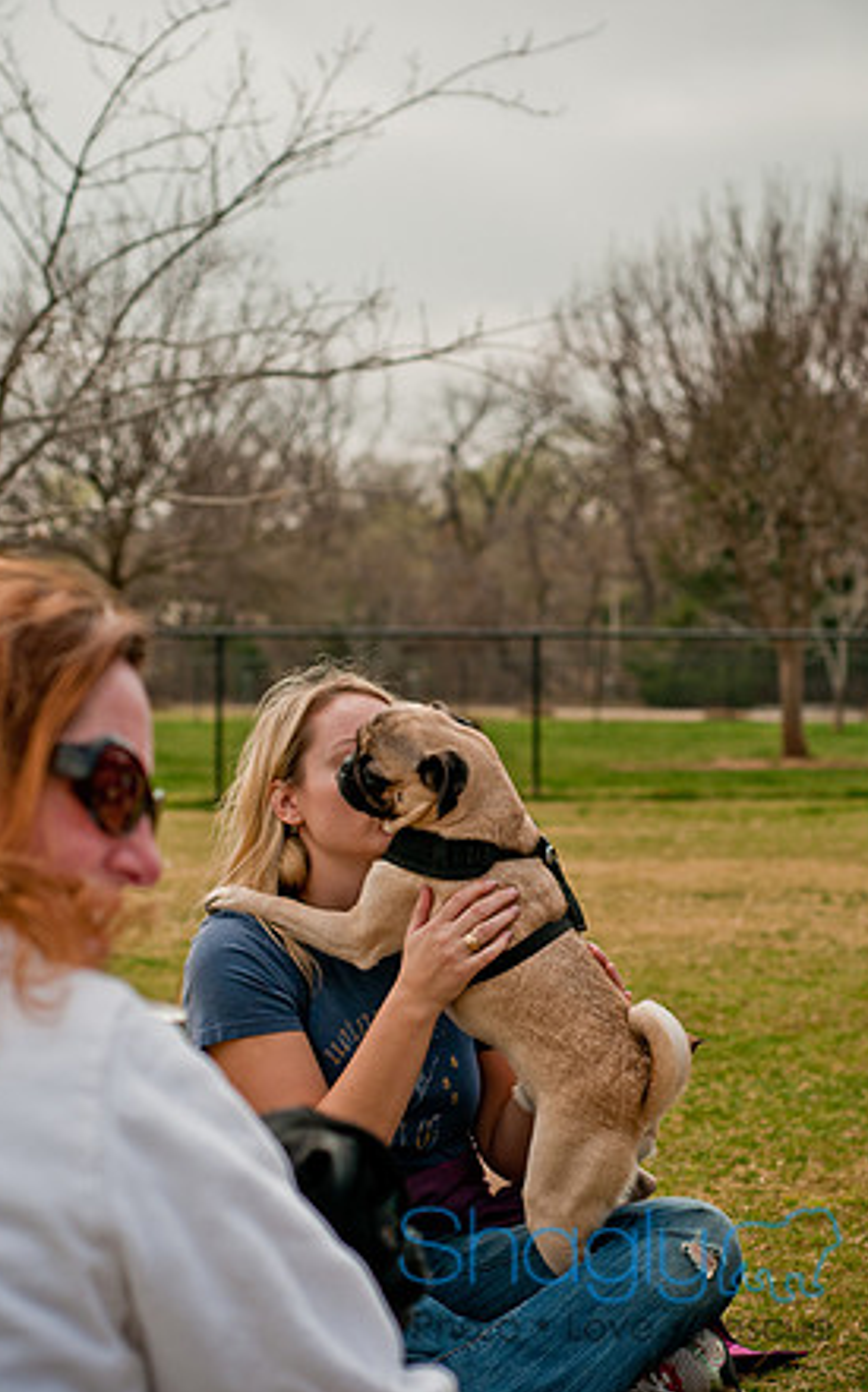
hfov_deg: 16.7
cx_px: 425
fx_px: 2957
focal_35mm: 78
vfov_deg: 26.5
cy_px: 694
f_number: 3.2
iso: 200
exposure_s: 1/3200
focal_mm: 50
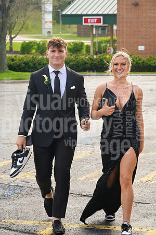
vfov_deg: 18.7
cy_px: 118
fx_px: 712
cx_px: 78
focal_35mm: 110
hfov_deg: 12.5
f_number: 6.3
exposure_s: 1/250
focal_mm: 73
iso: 250
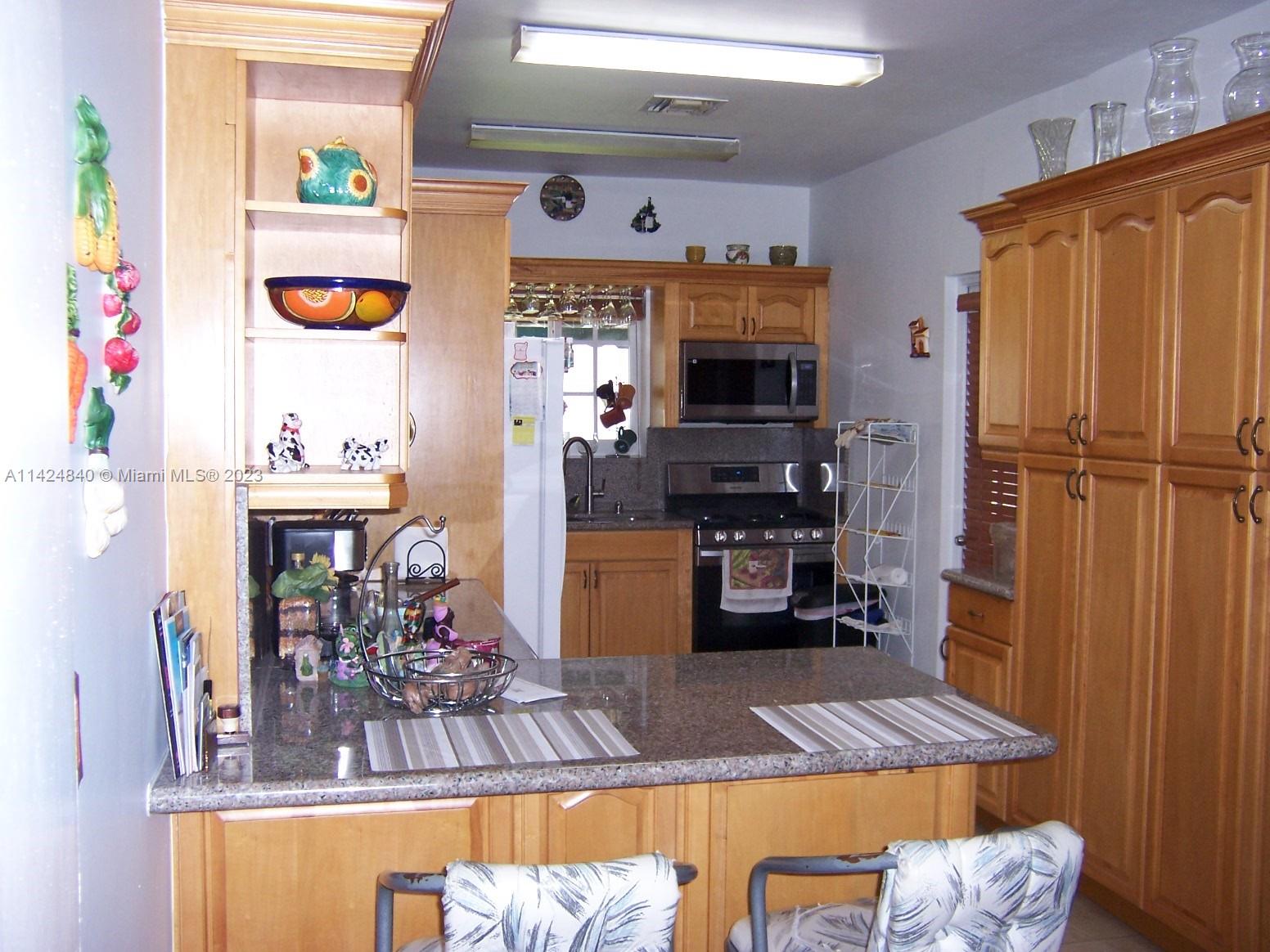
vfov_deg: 42.9
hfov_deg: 55.4
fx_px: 1211
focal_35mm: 33
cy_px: 476
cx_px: 635
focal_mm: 5.5
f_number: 2.8
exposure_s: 1/60
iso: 140
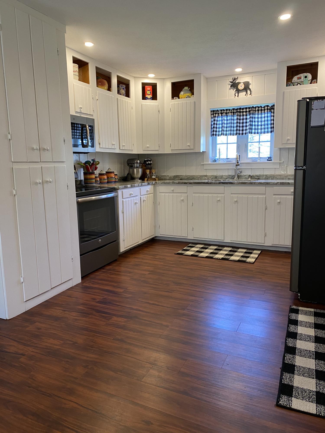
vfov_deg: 67.3
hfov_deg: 53.1
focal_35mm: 26
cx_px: 162
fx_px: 325
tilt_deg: -8.1
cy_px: 216
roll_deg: +2.7
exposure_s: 1/60
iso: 160
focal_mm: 4.25
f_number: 1.8
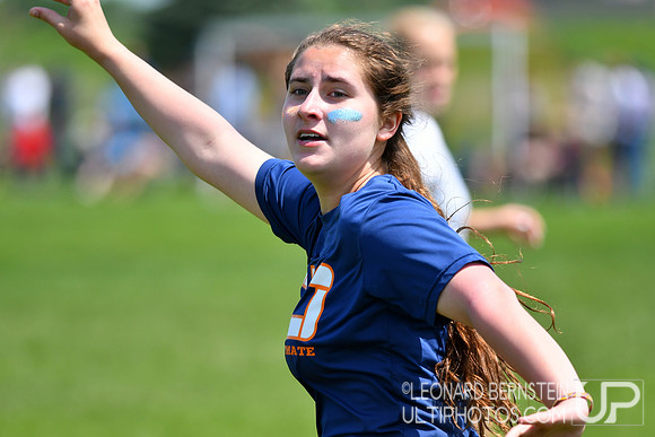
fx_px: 8189
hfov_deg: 4.6
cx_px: 328
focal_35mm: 450
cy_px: 218
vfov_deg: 3.1
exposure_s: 1/3200
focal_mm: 300
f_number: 4
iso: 450
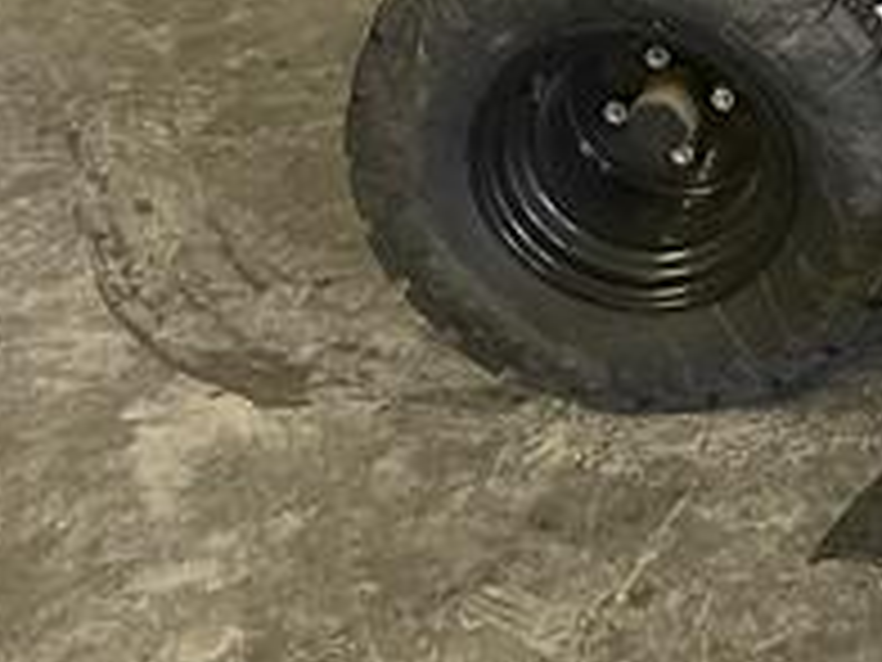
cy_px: -162
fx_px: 2166
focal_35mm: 85
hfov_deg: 20.7
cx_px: 1188
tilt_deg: -22.4
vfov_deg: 16.5
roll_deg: +1.2
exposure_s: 1/32
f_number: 1.6
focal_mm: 5.1
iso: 400
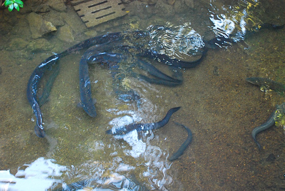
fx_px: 416
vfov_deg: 25.8
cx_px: 142
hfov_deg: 37.8
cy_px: 96
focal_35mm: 52
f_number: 5.6
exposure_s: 1/15
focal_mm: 35
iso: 1600
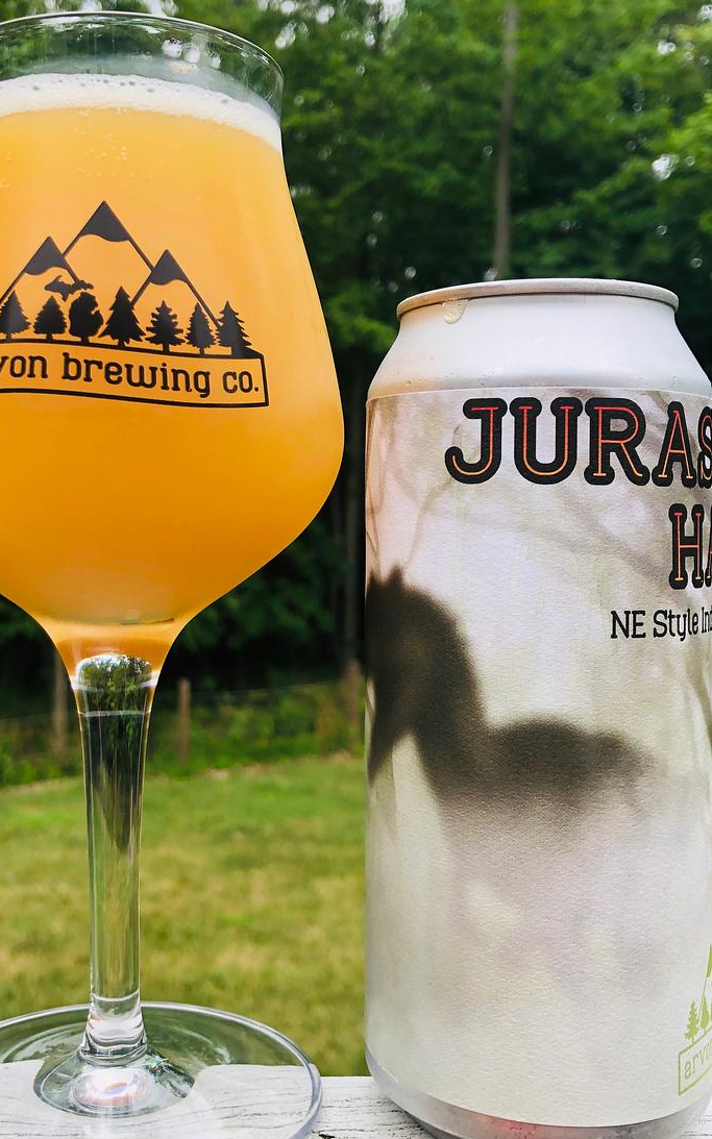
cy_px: 503
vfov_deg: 51.4
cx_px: 259
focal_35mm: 38
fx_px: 1180
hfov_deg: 33.4
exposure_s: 1/180
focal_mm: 4
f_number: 1.8
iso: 20
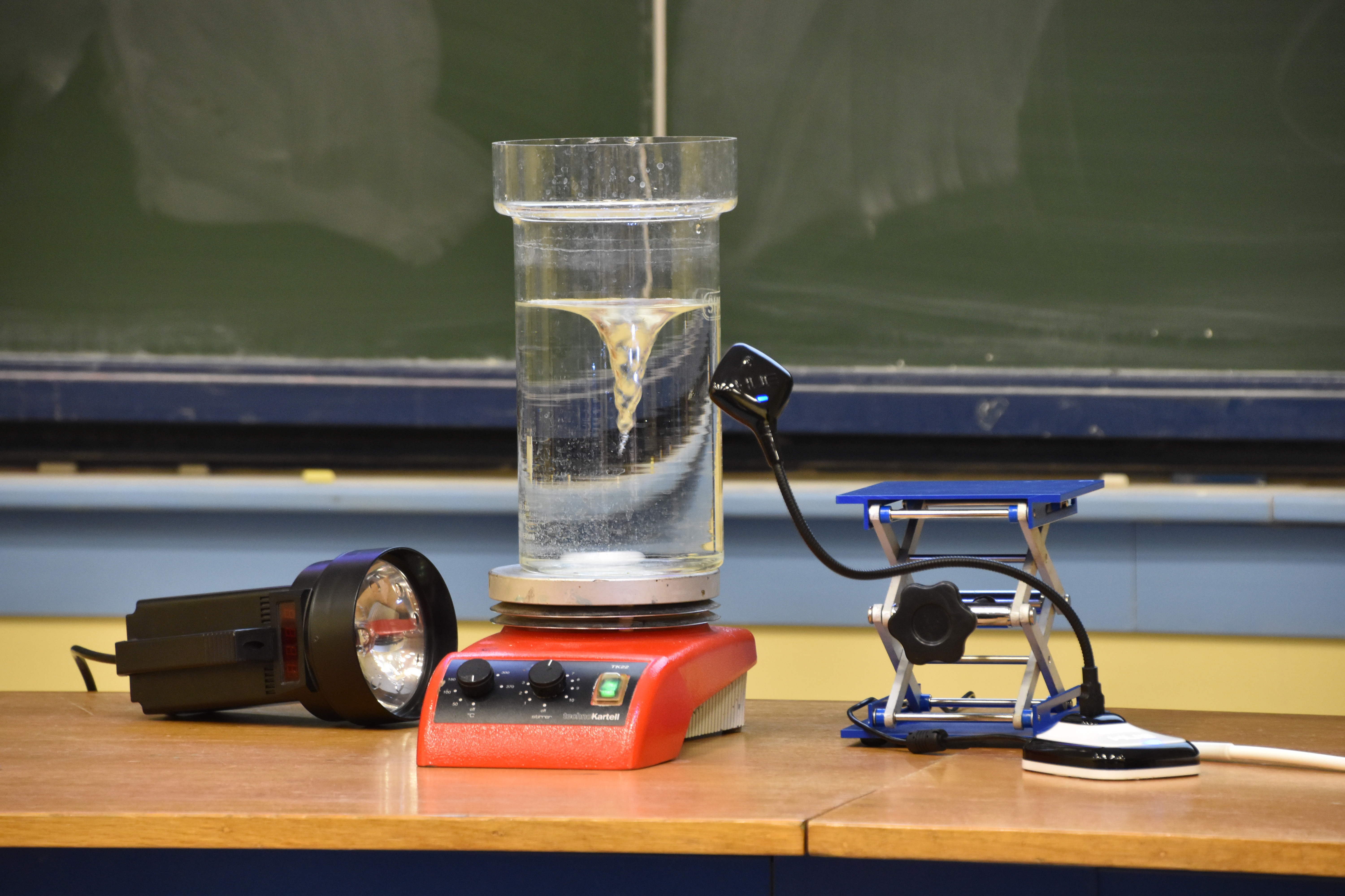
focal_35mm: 218
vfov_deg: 6.3
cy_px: 448
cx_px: 672
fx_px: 8125
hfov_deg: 9.5
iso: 1600
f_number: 7.1
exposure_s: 1/13
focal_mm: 145
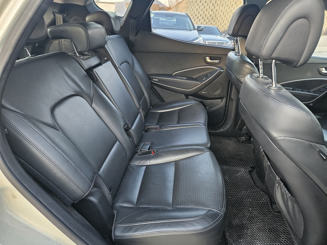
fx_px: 217
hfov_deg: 73.9
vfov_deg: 58.9
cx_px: 164
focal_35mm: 23
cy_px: 122
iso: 800
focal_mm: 5.4
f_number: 1.8
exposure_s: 1/120
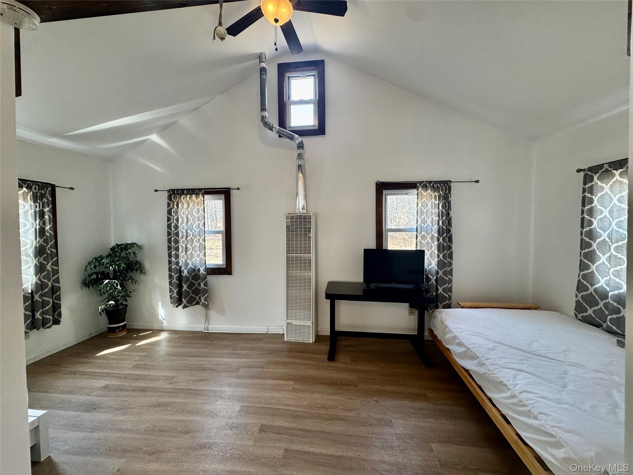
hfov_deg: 102.1
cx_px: 316
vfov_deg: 85.7
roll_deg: +0.5
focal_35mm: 14
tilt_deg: -1.3
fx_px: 256
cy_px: 238
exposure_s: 1/120
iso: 200
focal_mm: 2.22
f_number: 2.2
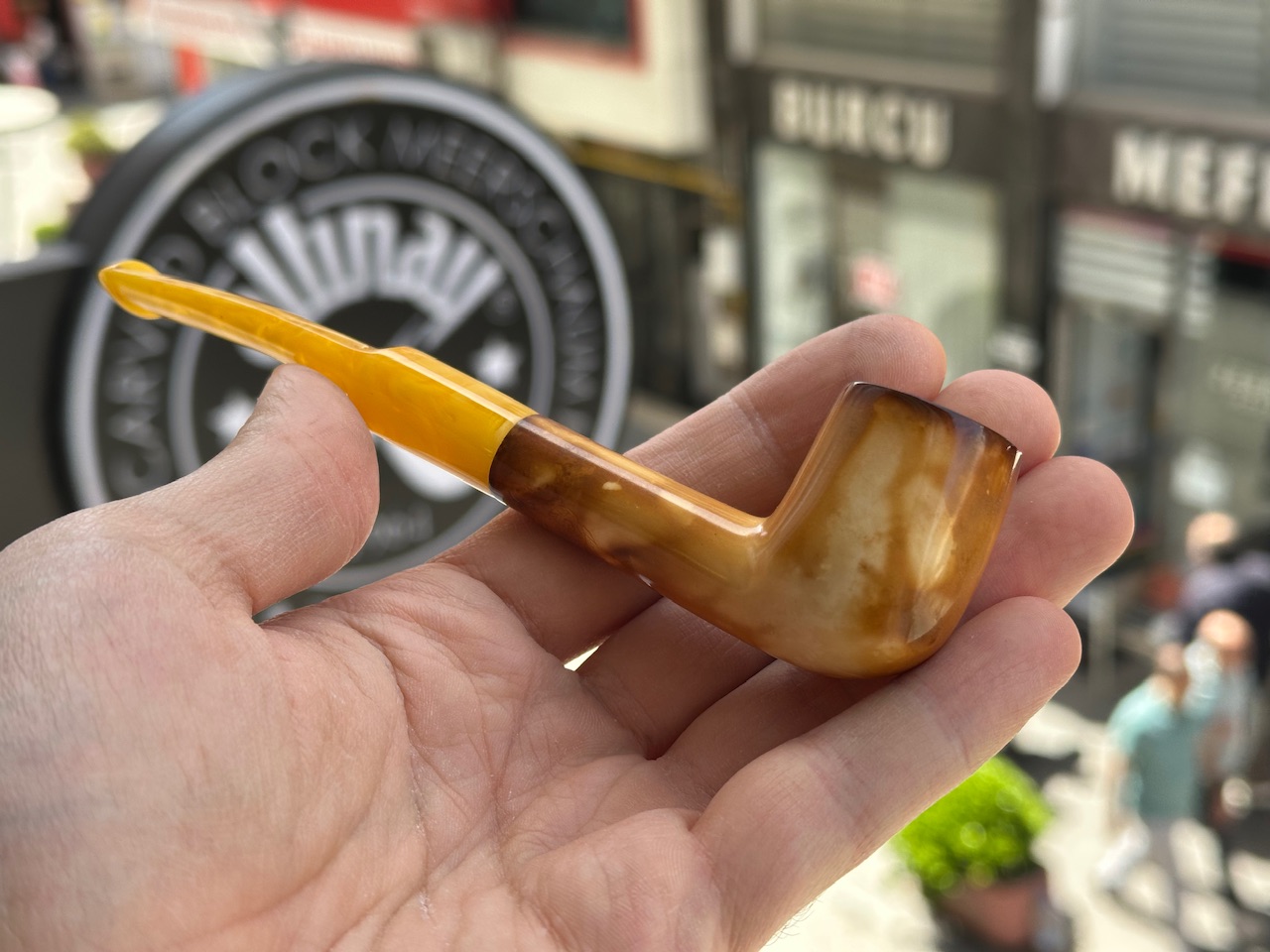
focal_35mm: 48
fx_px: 1761
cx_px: 635
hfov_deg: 39.7
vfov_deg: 30.3
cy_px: 476
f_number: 1.78
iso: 64
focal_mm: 6.86
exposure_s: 1/552
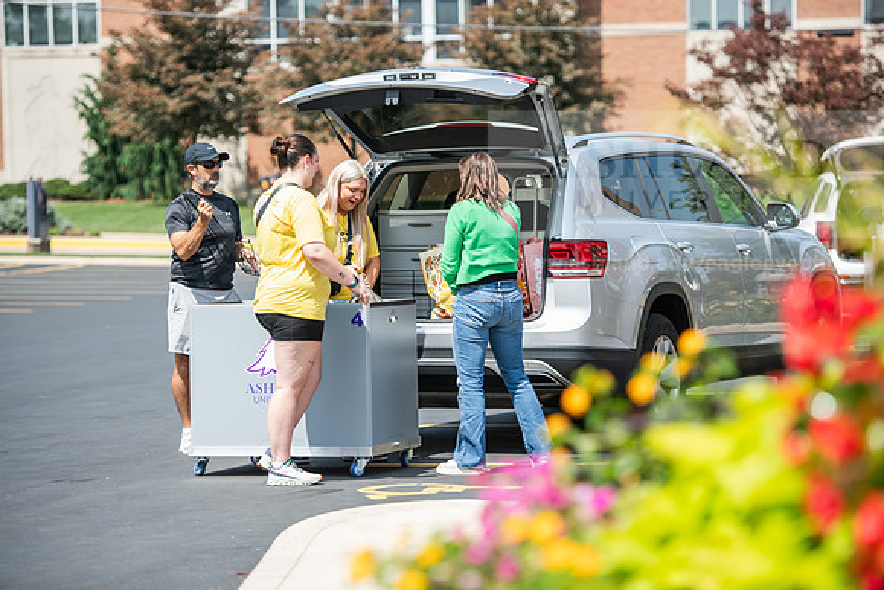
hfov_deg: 16.4
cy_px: 295
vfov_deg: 11.0
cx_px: 442
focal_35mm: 125
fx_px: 3070
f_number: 3.2
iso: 64
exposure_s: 1/400
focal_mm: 125
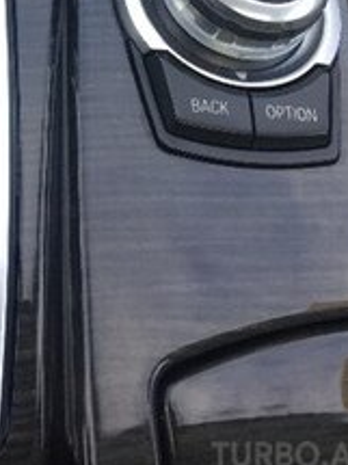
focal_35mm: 67
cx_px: -17
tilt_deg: -65.8
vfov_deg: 26.7
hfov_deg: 21.0
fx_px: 899
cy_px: -43
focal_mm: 4.15
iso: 32
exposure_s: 1/100
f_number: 2.2
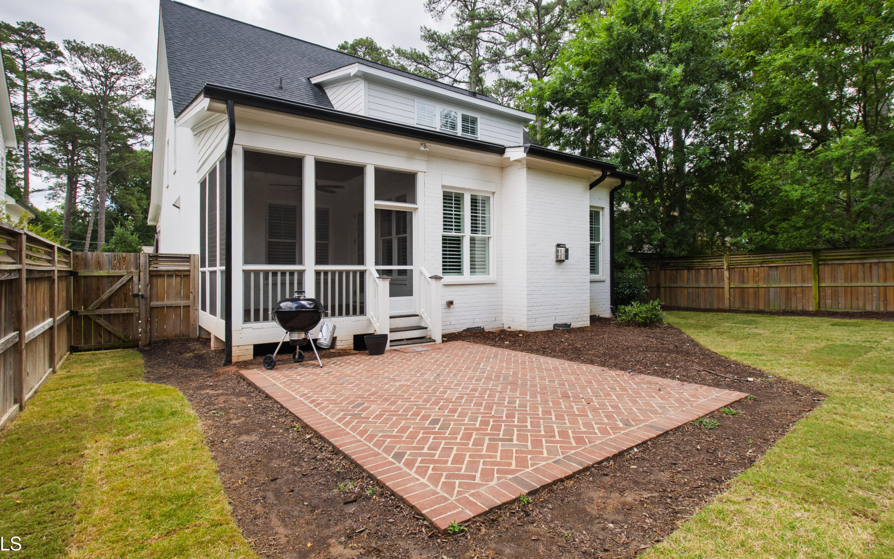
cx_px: 466
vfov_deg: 67.7
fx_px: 414
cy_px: 243
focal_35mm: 17
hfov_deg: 94.3
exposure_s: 1/160
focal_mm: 10
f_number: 8
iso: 100
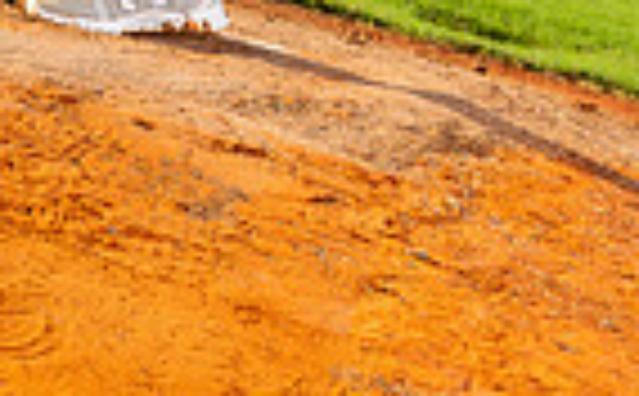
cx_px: 220
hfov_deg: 14.1
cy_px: -567
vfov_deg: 8.1
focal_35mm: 149
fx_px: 2589
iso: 100
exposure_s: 1/250
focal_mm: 46
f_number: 6.3
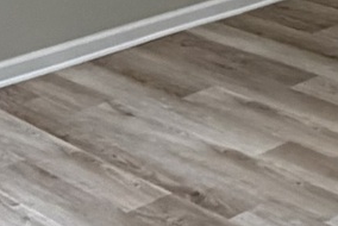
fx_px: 1109
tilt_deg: -7.0
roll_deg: -0.2
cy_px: -192
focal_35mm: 118
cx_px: 474
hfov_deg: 16.2
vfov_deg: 10.8
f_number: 2.2
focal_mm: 2.22
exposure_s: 1/90
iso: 320
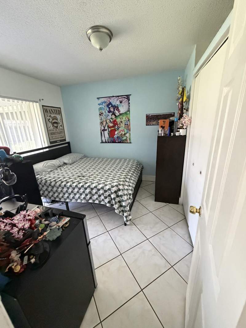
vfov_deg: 102.1
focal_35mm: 14
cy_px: 164
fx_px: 133
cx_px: 123
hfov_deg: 85.7
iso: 800
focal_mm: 2.22
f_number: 2.2
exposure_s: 1/60
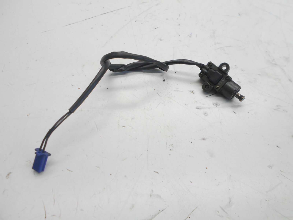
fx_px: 220
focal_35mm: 26
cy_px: 110
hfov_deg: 67.3
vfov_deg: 53.1
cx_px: 146
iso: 80
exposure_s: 1/50
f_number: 3.2
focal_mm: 4.6
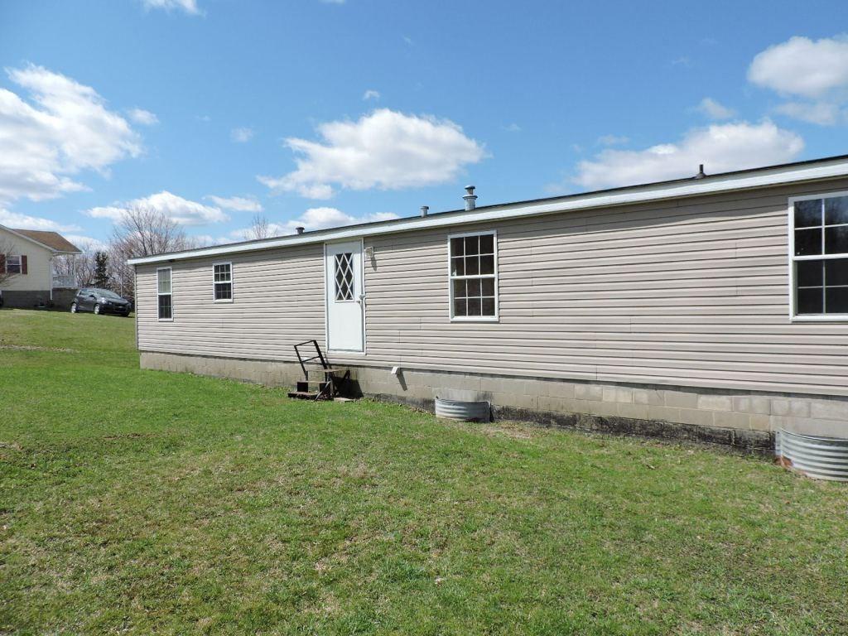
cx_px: 424
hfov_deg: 71.6
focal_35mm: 24
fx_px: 588
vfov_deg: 56.8
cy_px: 318
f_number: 3
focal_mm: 4.3
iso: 100
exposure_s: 1/1600
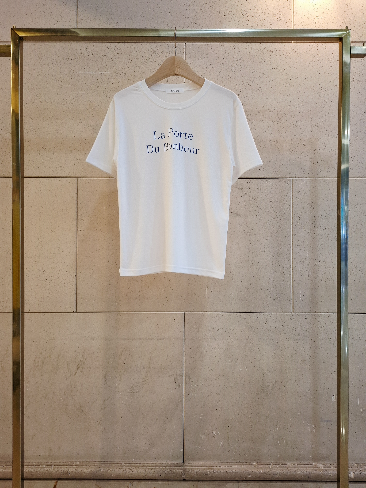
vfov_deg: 69.4
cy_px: 244
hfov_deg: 54.9
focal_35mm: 25
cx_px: 183
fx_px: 352
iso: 160
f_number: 1.8
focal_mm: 5.23
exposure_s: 1/120
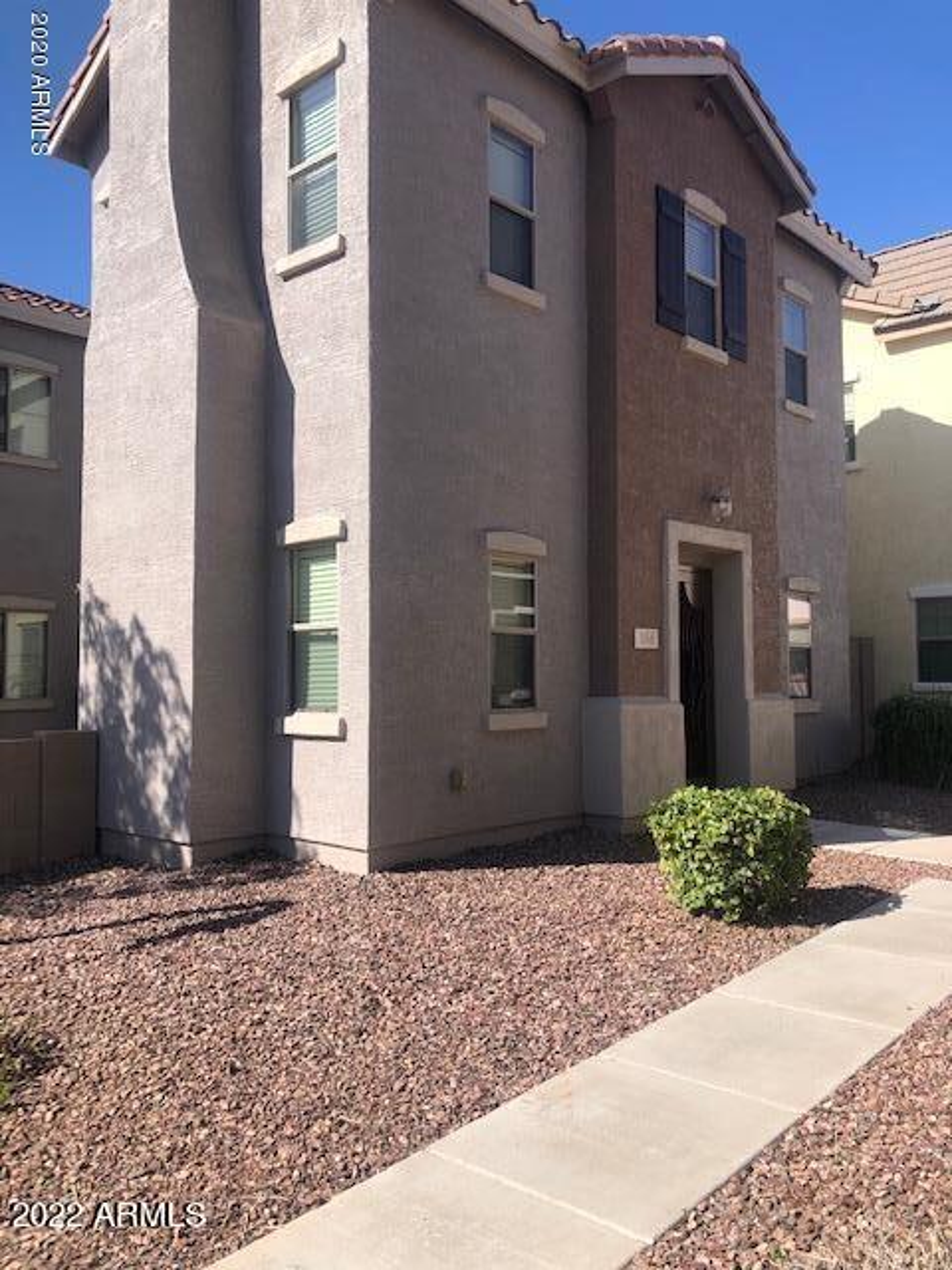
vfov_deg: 63.4
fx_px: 1027
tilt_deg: +3.1
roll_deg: +0.2
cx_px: 476
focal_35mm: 28
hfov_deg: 49.7
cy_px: 635
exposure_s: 1/1453
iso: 20
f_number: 1.8
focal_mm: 3.99
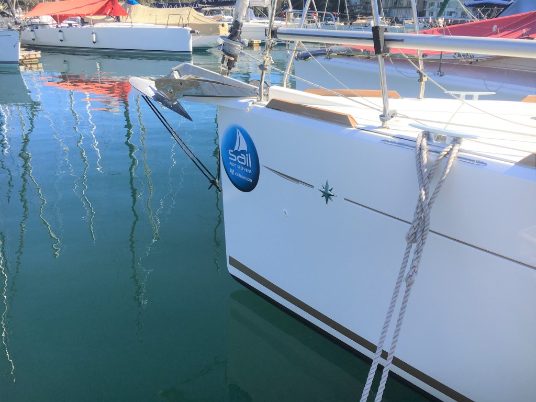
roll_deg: +0.9
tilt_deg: -21.6
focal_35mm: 29
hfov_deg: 61.7
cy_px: 201
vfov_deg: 48.2
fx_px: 449
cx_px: 268
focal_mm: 4.15
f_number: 2.2
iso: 25
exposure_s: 1/1241
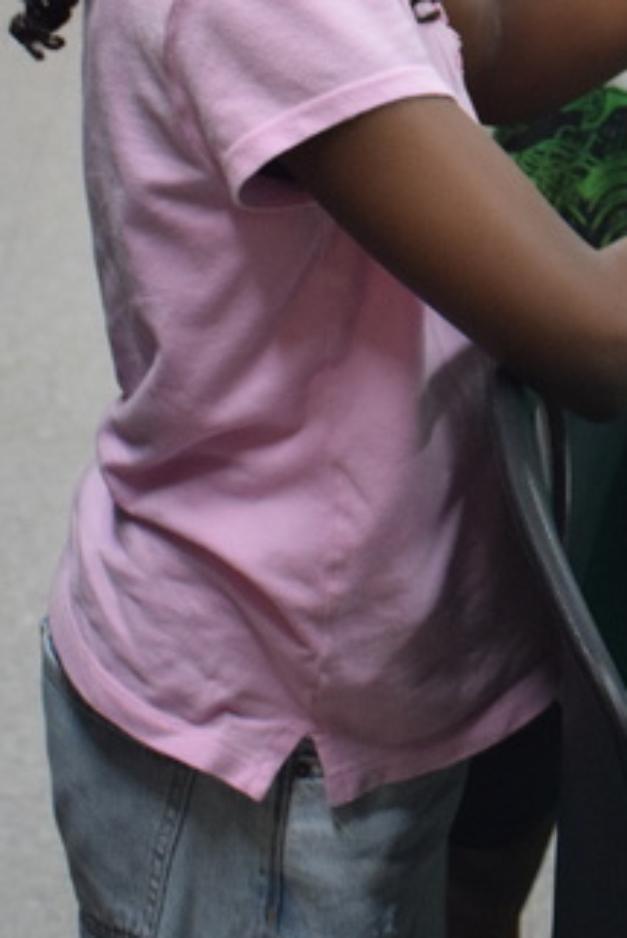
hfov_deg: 10.4
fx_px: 3399
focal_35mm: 130
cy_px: -67
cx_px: 720
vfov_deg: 15.4
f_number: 4.2
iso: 2000
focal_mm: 35
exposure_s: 1/60
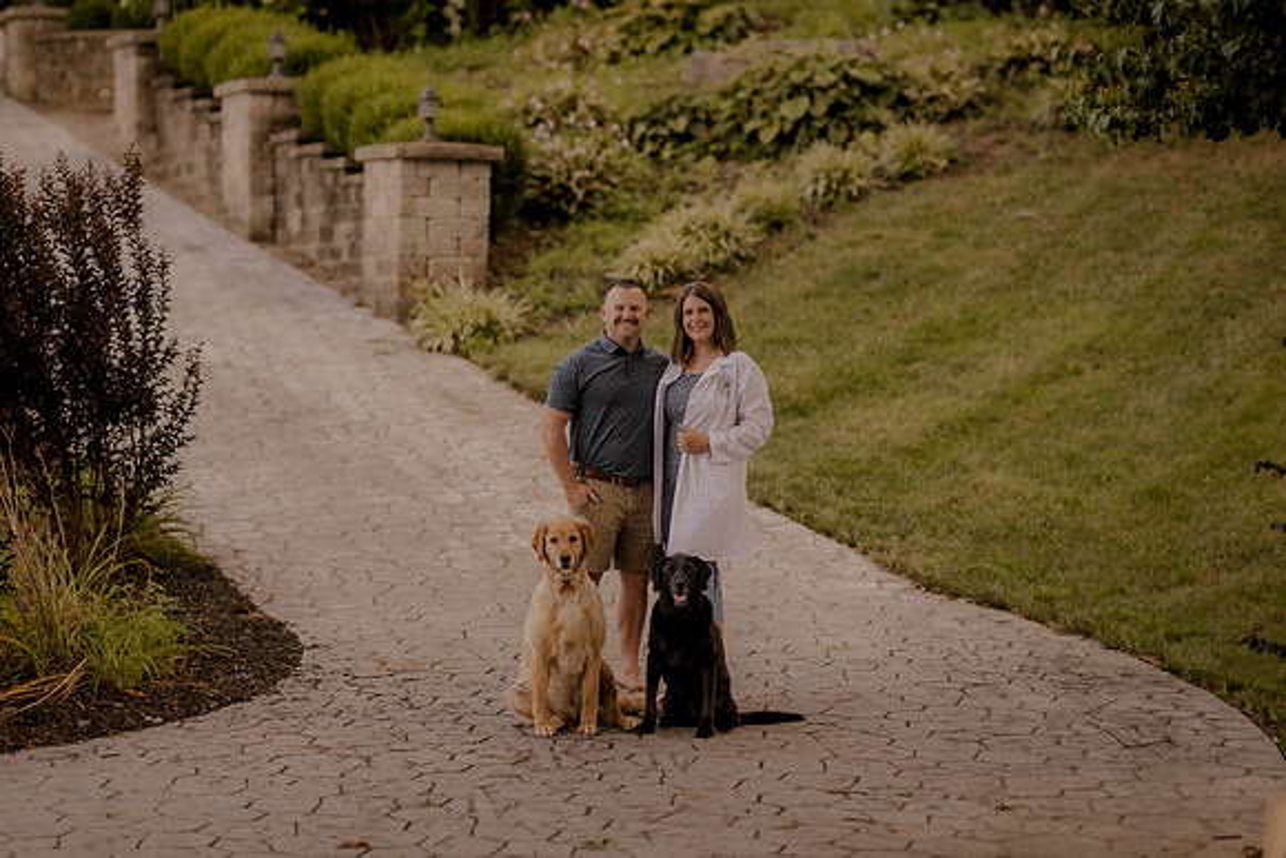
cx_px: 643
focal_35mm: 86
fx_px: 3088
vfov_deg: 15.8
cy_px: 429
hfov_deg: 23.5
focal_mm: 85
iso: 200
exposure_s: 1/200
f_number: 1.8
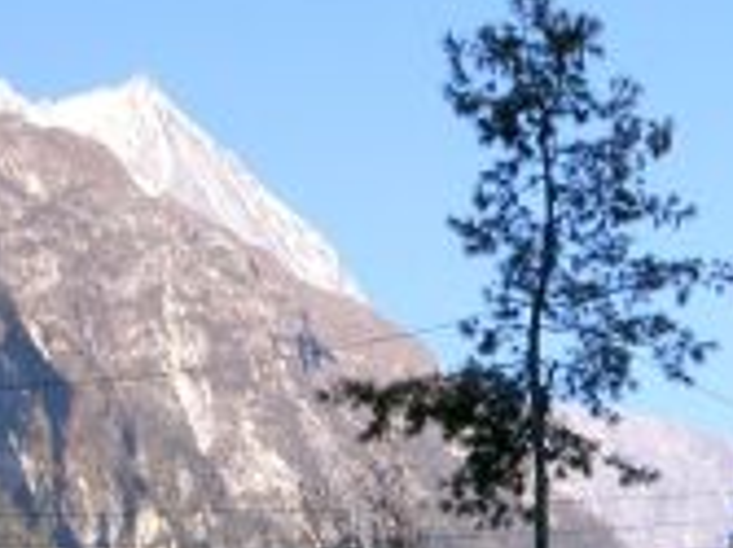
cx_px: 608
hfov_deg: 13.9
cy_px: 460
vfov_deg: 10.5
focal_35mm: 141
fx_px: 2984
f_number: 3.3
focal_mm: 11.4
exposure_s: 1/640
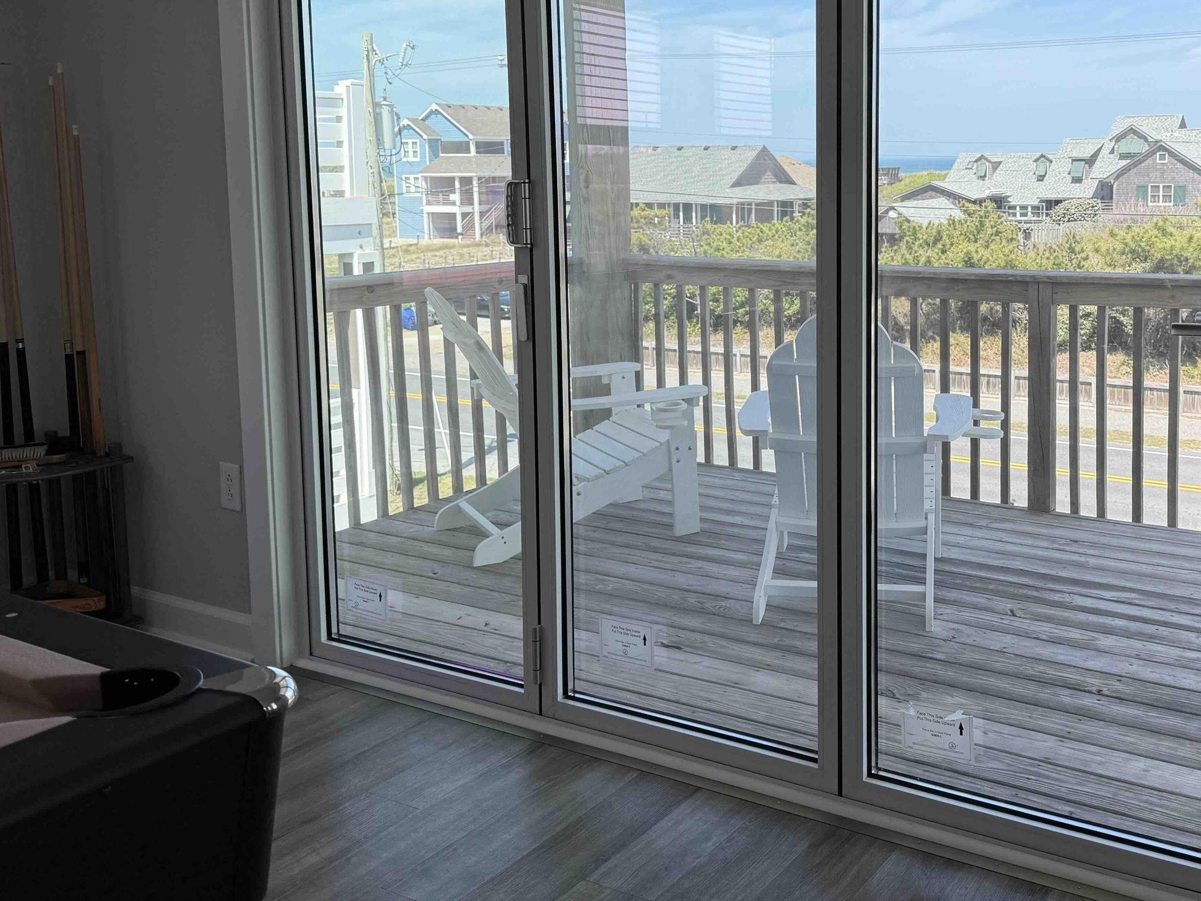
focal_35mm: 37
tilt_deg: -6.2
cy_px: 305
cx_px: 780
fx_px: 1283
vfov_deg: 38.2
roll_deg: +0.8
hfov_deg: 49.4
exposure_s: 1/858
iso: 80
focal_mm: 6.76
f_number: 1.78
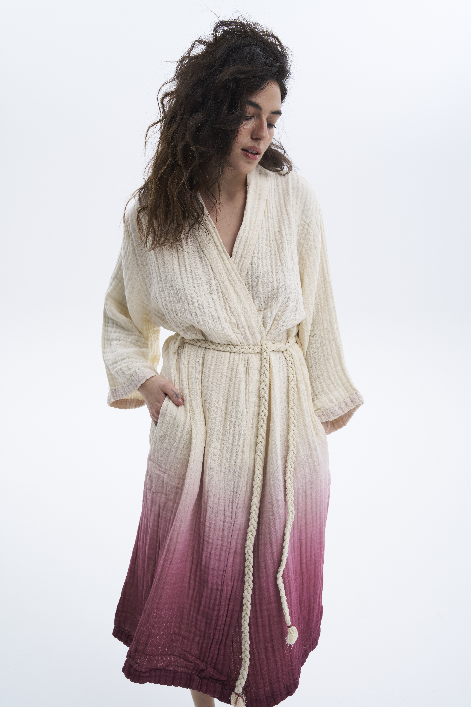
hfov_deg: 39.3
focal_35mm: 34
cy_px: 354
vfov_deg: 56.4
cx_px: 236
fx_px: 659
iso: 250
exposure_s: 1/200
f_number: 8
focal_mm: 33.6
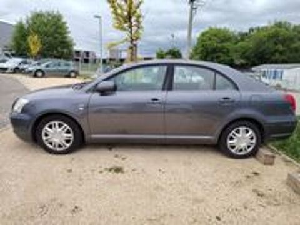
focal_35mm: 24
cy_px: 112
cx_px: 150
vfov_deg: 56.8
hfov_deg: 71.6
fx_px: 208
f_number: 1.75
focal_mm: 5.25
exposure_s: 1/900
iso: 219
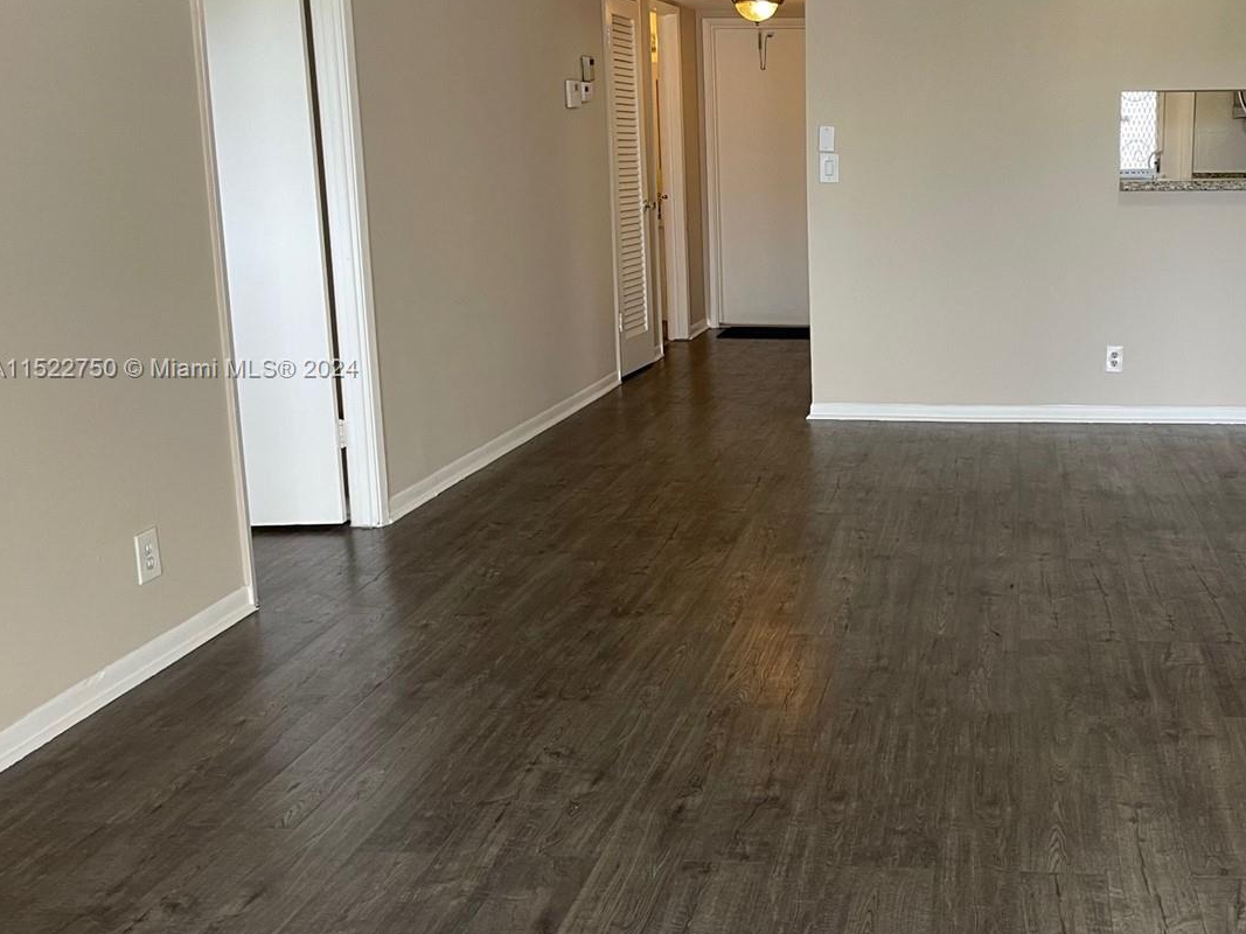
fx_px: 1404
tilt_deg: -10.9
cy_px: 370
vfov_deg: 36.7
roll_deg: +0.0
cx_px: 918
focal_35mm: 39
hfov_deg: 46.3
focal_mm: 5.1
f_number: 1.6
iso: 100
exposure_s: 1/60
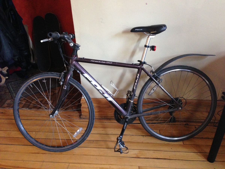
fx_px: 214
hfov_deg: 55.4
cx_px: 112
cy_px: 84
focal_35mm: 33
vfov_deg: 42.9
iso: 320
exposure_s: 1/20
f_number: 2.4
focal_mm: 4.13
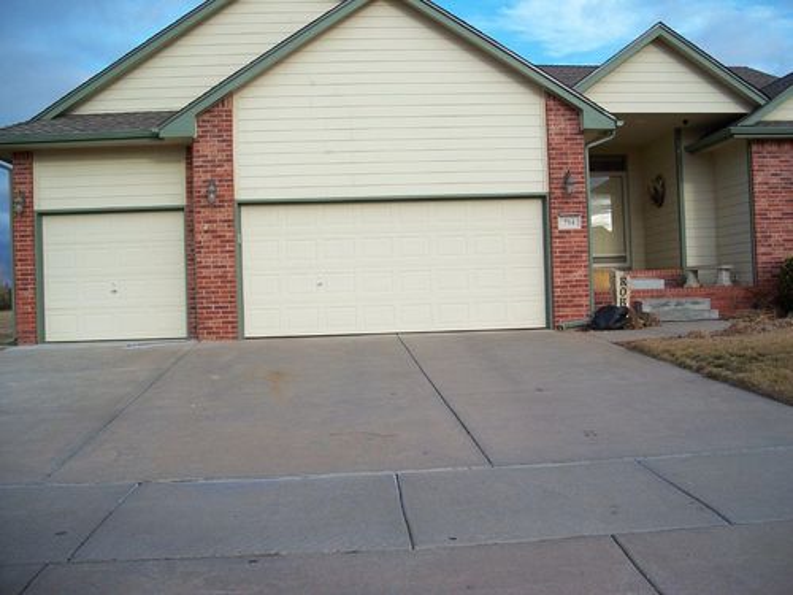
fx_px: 848
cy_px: 298
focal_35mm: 37
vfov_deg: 38.7
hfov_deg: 50.1
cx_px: 396
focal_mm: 7.8
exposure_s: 1/400
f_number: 2.8
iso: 64
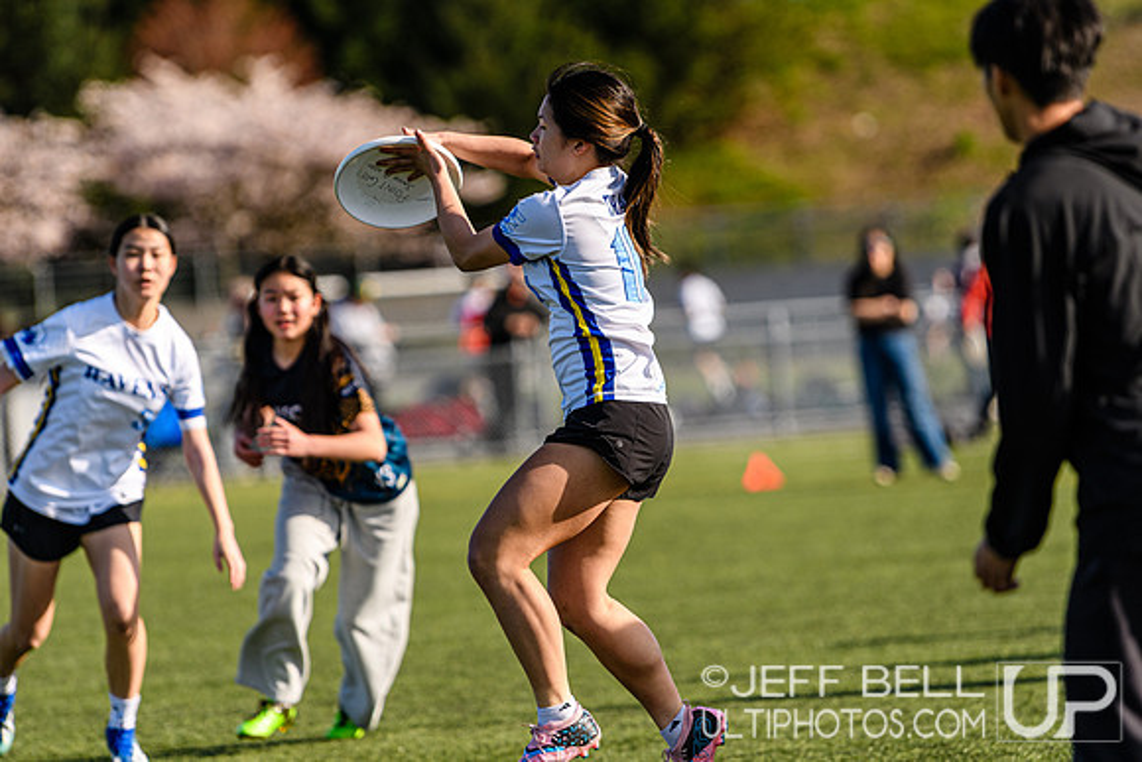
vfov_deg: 4.8
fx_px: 9043
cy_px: 381
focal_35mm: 285
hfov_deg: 7.2
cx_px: 571
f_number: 3.2
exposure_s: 1/2500
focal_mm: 190
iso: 160
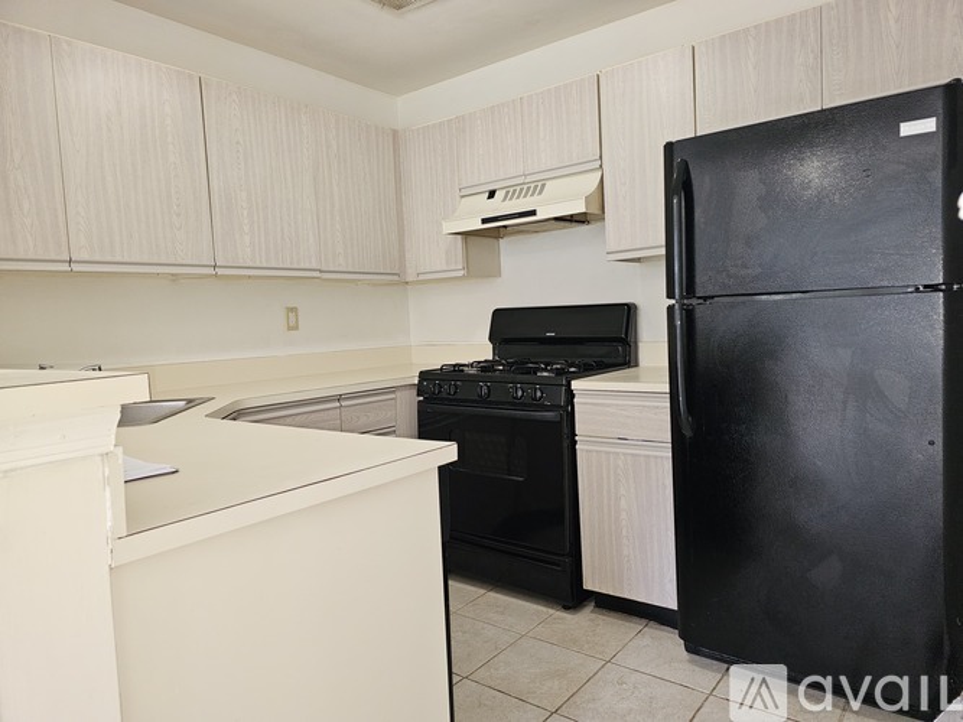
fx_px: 640
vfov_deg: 58.9
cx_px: 482
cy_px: 361
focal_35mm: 23
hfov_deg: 73.9
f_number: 1.7
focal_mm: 6.3
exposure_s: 1/60
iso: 125
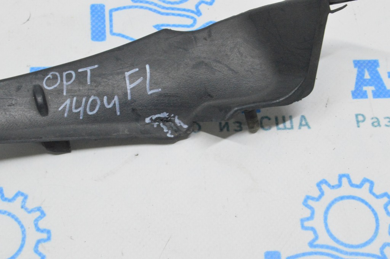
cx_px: 195
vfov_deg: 16.5
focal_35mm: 82
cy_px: 130
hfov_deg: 24.6
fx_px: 893
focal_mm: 55
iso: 6400
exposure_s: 1/15
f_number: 20
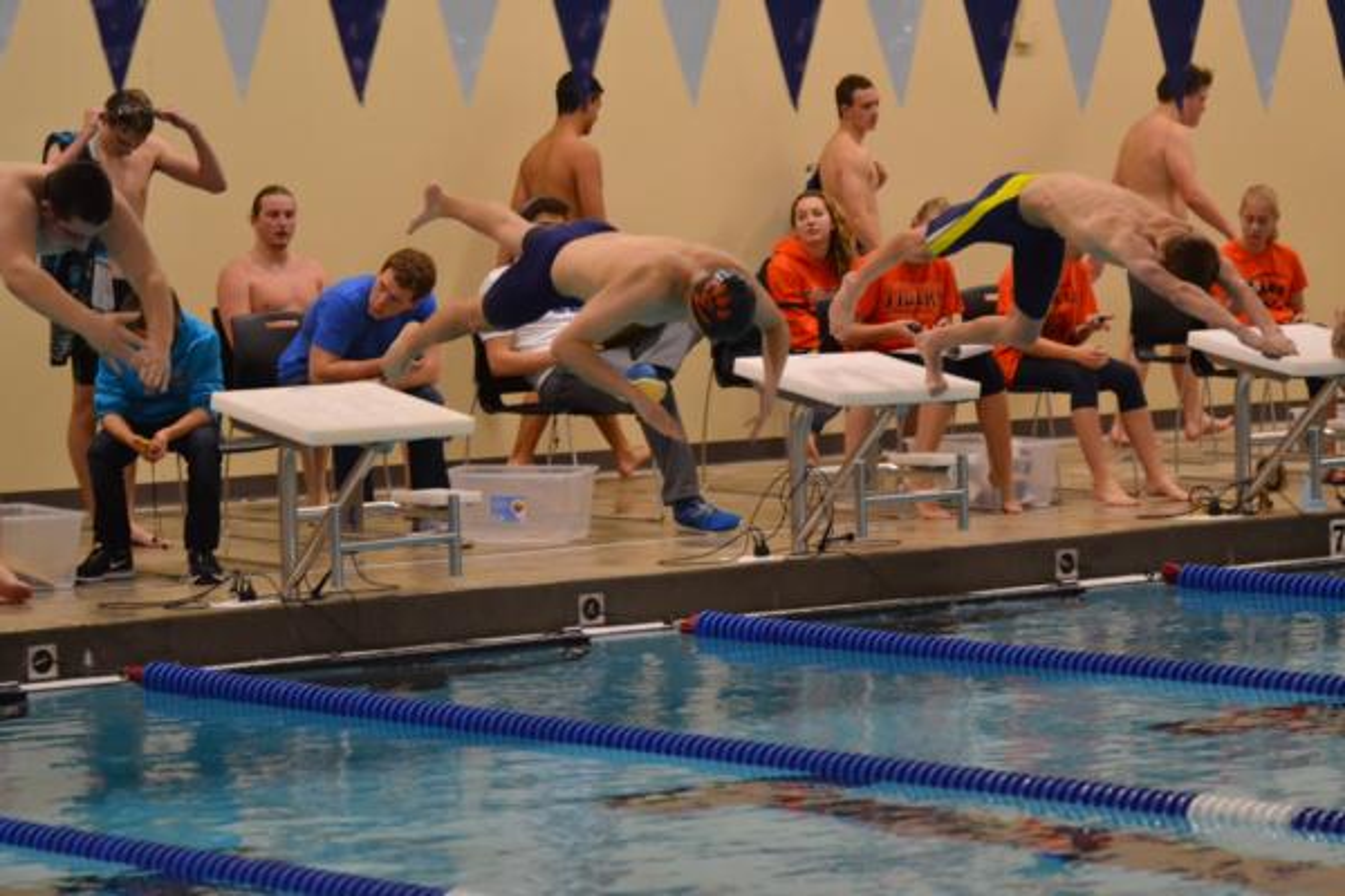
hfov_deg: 13.7
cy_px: 448
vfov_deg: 9.1
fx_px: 5604
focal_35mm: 150
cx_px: 672
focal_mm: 100
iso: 2500
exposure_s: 1/500
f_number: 2.8
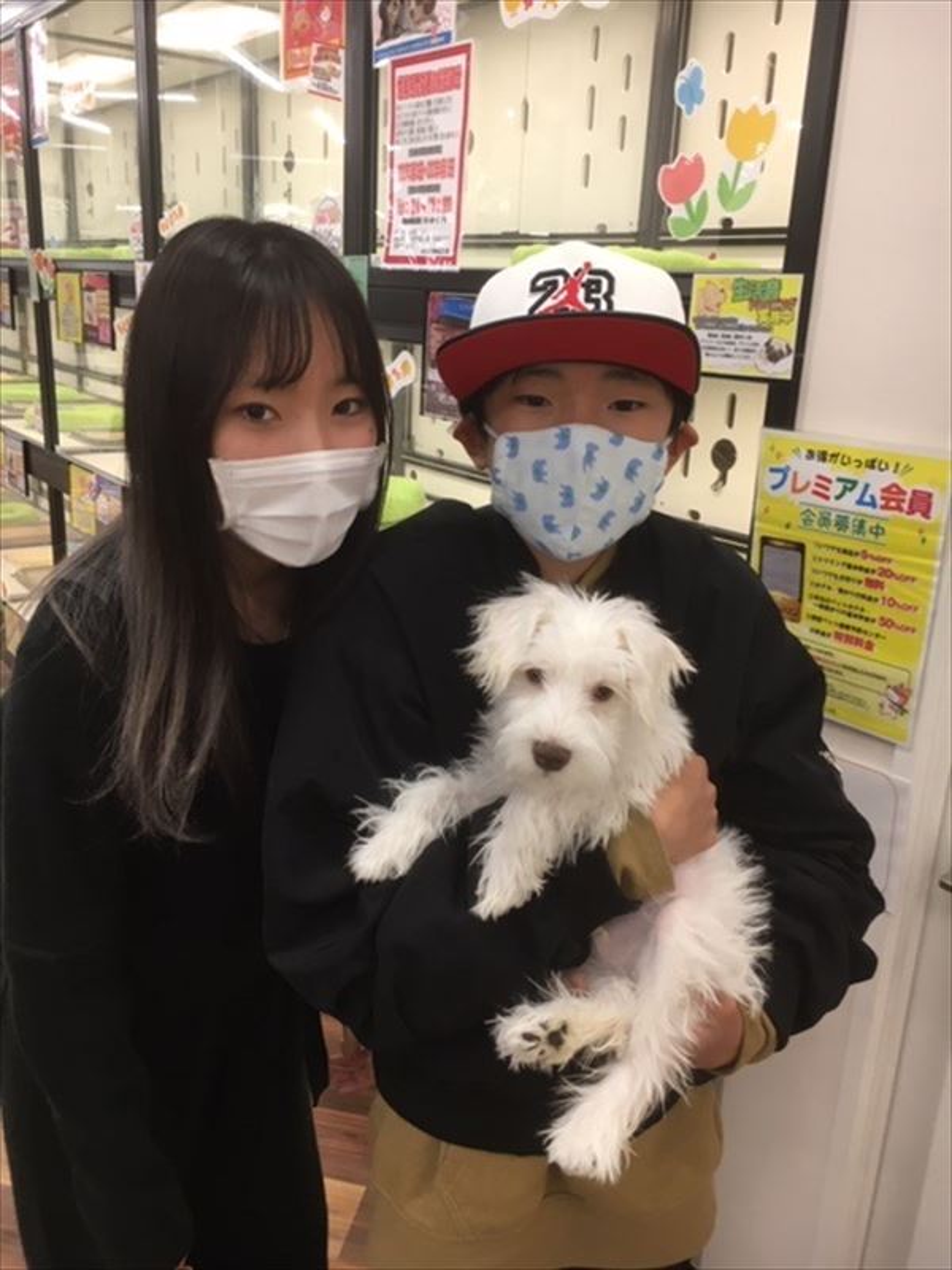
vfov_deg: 61.7
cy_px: 635
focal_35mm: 29
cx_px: 476
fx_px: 1063
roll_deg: -1.5
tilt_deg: -14.6
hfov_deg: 48.2
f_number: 2.2
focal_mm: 4.15
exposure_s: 1/33
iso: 80
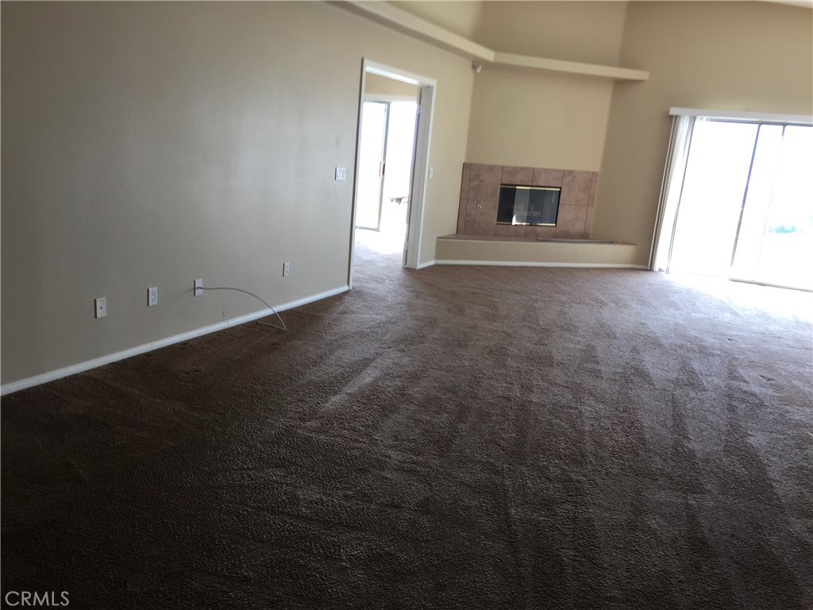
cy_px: 305
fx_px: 681
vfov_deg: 48.2
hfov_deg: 61.7
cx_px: 406
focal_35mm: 29
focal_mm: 4.15
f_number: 2.2
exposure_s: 1/60
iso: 40
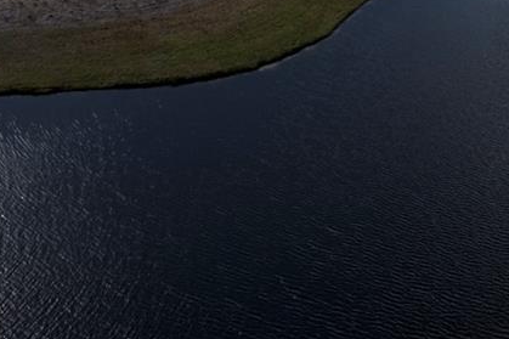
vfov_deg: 15.5
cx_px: 237
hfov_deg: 24.2
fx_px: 1187
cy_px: -100
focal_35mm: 84
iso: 100
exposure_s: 1/2000
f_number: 2.8
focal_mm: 8.38
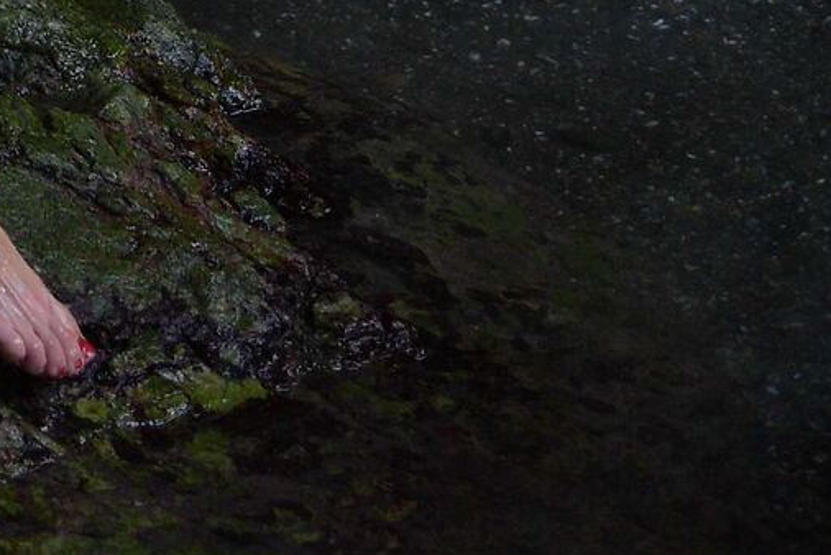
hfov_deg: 8.3
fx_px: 5474
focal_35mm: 237
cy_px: -739
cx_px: -728
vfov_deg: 5.6
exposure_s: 1/250
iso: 1600
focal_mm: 50
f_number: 4
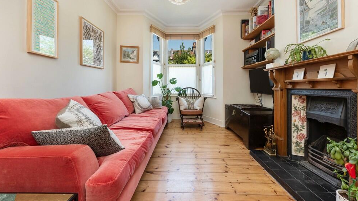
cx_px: 181
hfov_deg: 110.8
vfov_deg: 77.8
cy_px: 85
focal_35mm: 13
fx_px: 123
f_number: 9
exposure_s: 1/10
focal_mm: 12
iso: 200
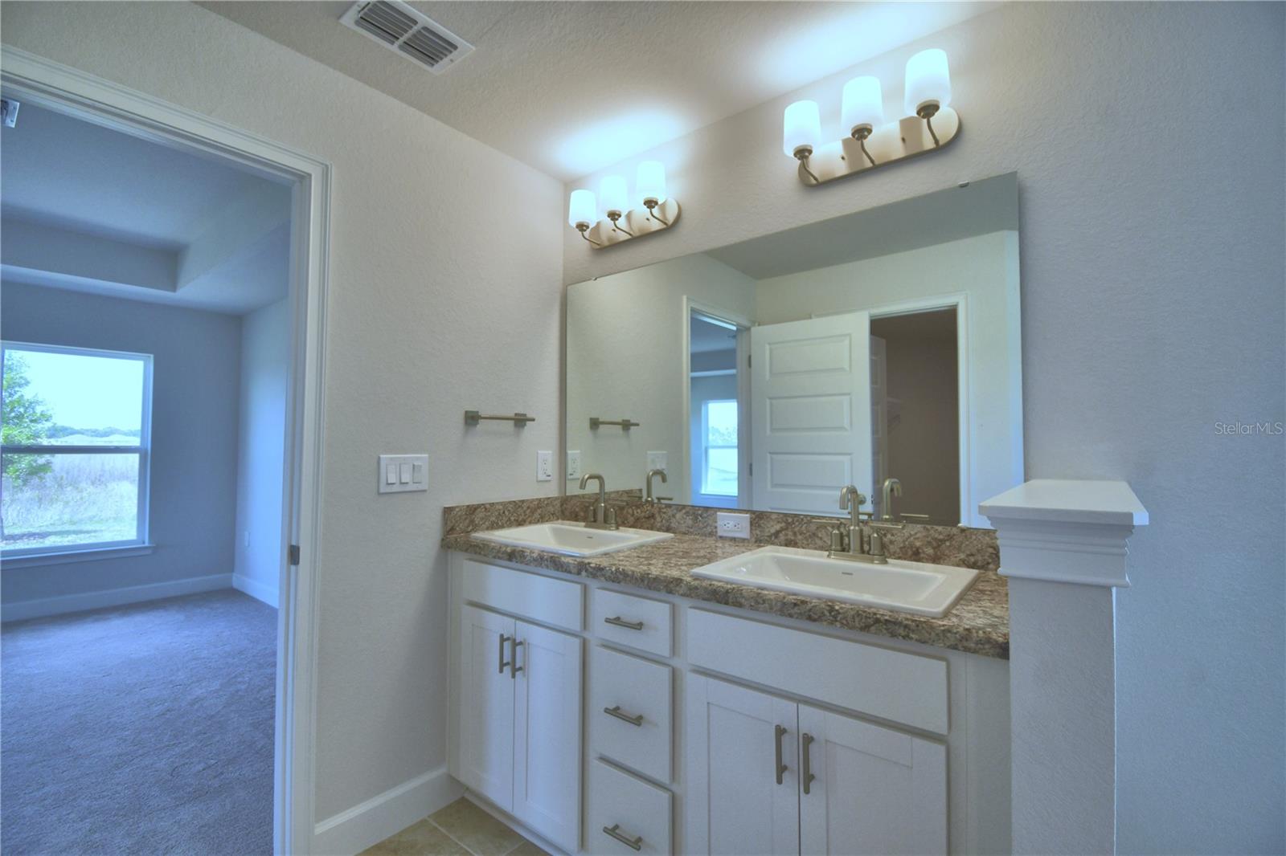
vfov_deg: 77.3
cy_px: 428
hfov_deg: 100.4
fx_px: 536
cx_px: 643
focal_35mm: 15
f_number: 4.5
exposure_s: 1/125
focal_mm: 10
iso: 200
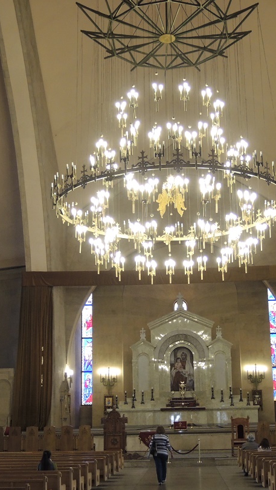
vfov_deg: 42.0
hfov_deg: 24.4
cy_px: 281
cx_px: 167
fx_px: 638
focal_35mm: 49
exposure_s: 1/60
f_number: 2
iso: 400
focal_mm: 6
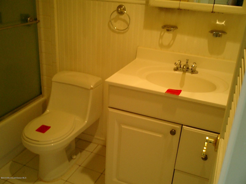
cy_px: 92
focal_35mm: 36
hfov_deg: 51.4
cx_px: 123
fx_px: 256
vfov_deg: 39.7
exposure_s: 1/30
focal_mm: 7.5
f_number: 3.2
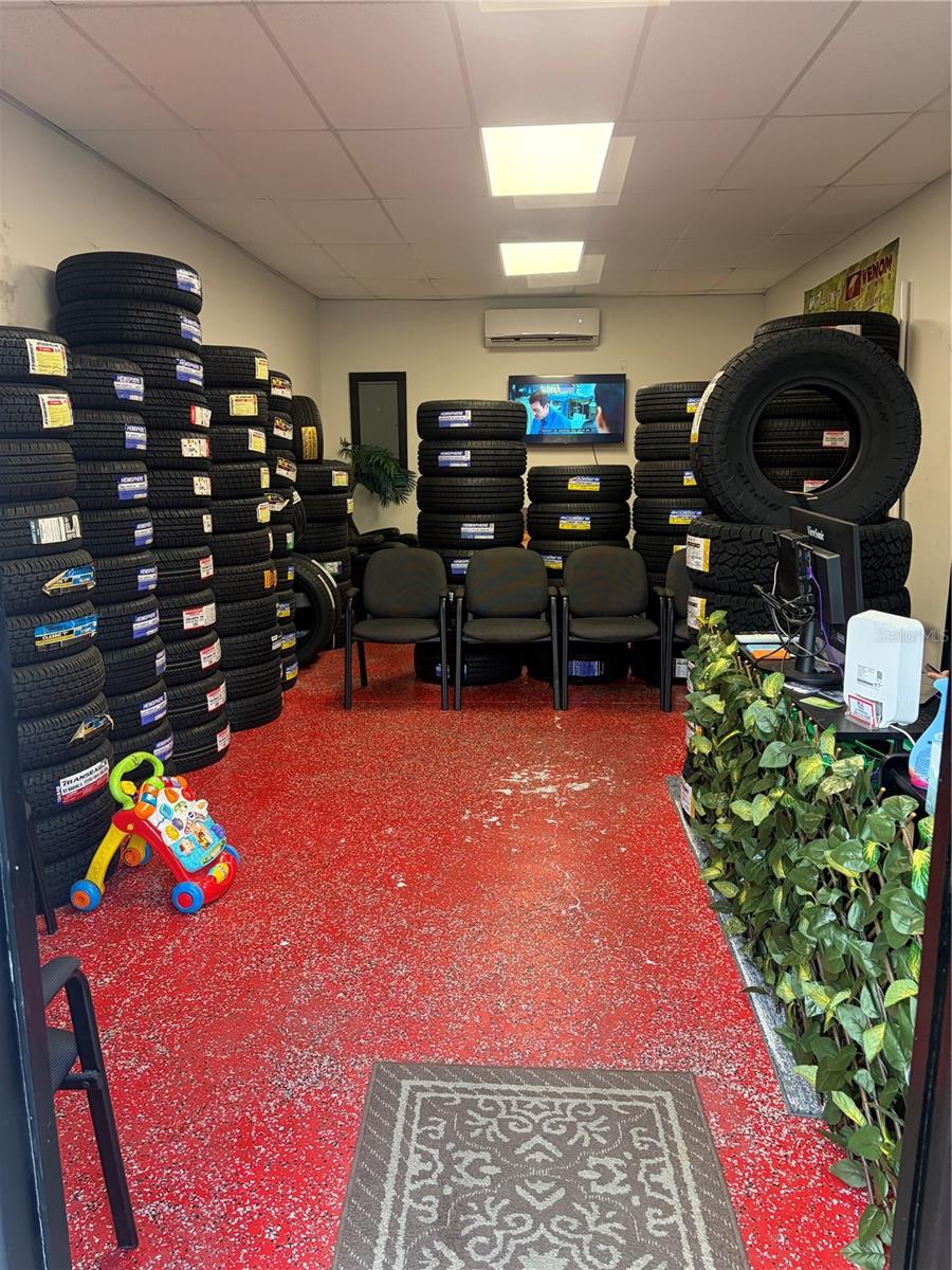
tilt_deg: -10.8
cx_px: 476
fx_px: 953
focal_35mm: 26
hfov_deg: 53.1
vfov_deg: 67.3
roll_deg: +0.3
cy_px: 635
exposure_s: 1/60
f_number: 1.6
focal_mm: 5.96
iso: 160
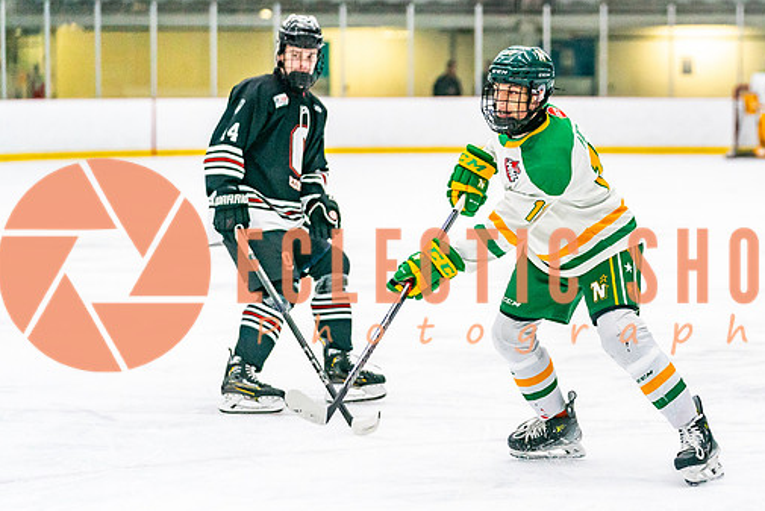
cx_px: 545
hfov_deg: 13.2
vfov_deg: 8.9
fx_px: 3294
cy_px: 247
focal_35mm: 155
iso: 3200
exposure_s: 1/1250
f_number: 2.8
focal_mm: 104
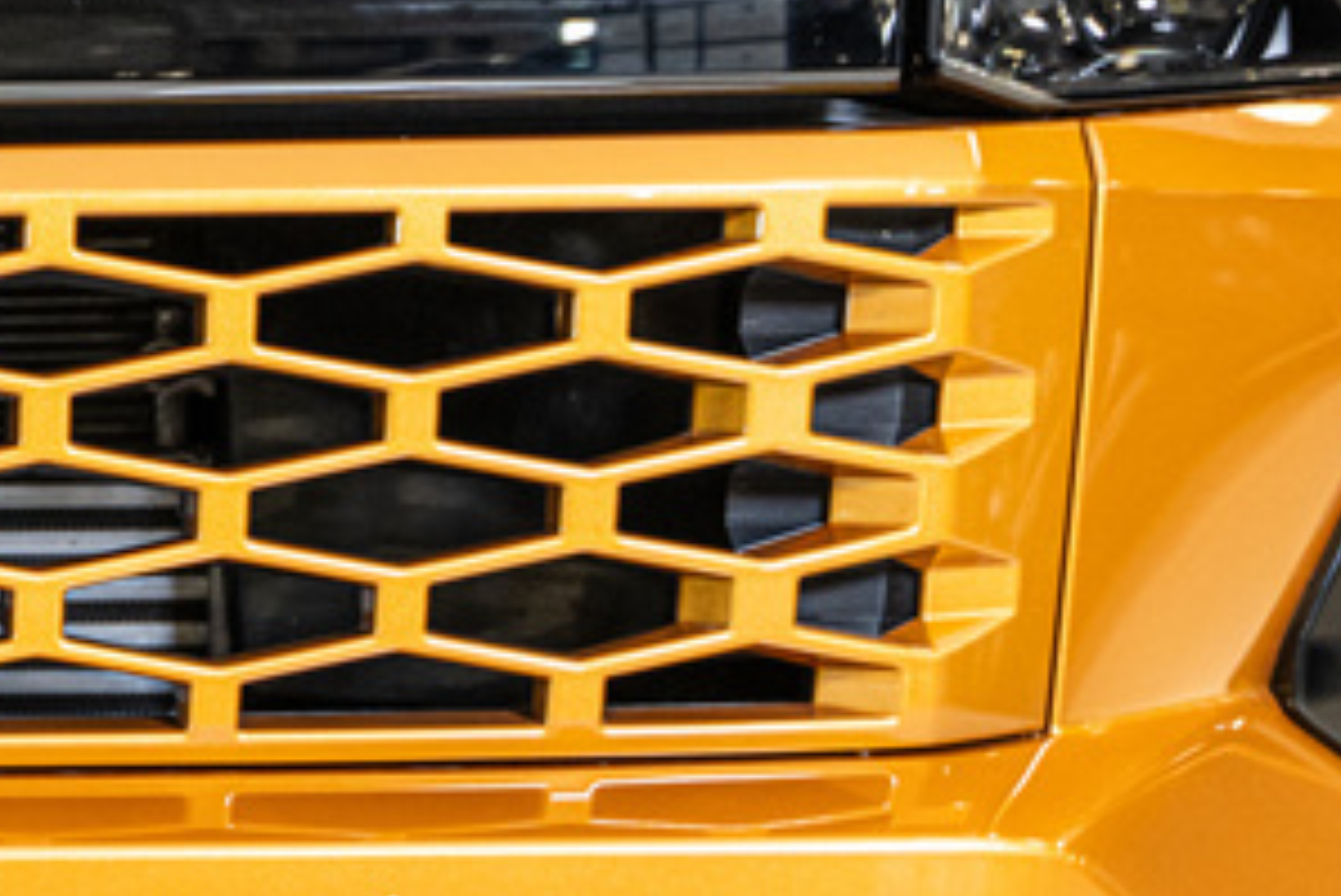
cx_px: -718
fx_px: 5627
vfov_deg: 9.1
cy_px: 279
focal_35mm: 151
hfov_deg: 12.8
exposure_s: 1/160
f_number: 2.8
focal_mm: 44
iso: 800
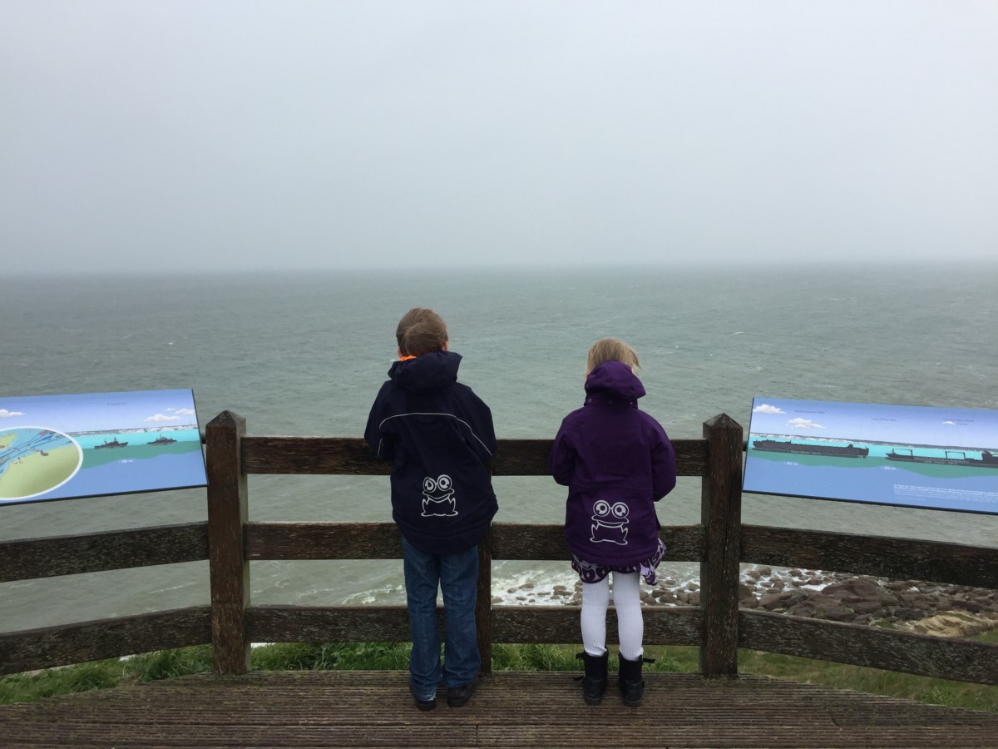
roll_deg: +3.2
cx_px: 499
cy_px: 374
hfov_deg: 61.7
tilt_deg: -9.6
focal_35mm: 29
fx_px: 836
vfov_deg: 48.2
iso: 32
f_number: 2.2
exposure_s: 1/1464
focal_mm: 4.15
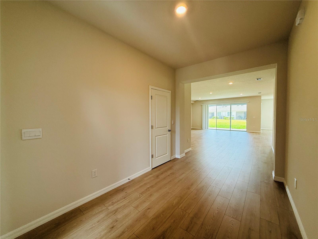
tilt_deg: -0.8
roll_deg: +0.3
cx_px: 159
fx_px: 129
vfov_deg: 85.7
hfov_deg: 102.1
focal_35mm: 14
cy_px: 120
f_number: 2.2
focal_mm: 2.22
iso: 125
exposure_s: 1/120
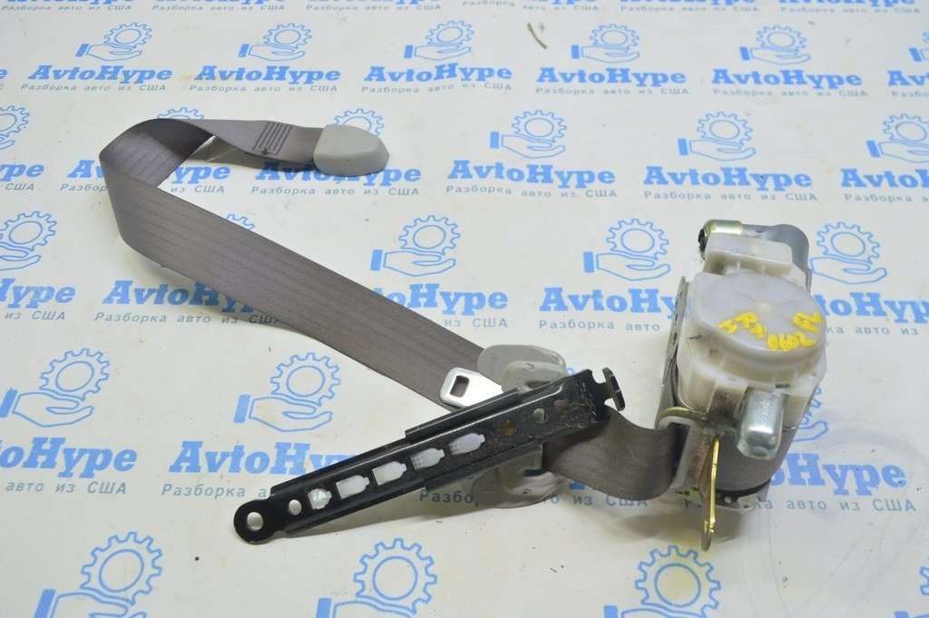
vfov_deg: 39.9
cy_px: 309
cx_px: 464
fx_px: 851
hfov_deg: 57.3
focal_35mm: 33
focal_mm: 22
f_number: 5.6
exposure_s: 1/20
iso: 400
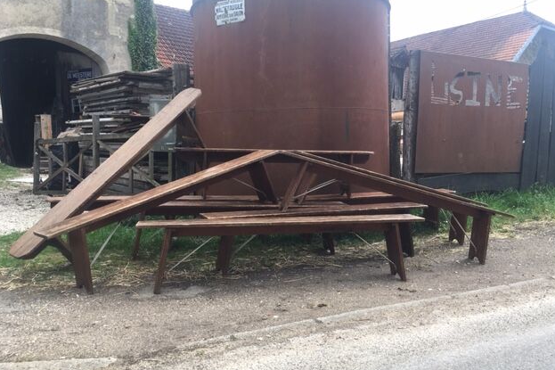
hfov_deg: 60.3
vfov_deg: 42.3
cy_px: 193
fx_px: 478
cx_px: 282
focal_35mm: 31
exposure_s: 1/310
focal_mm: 4.15
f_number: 2.2
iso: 25
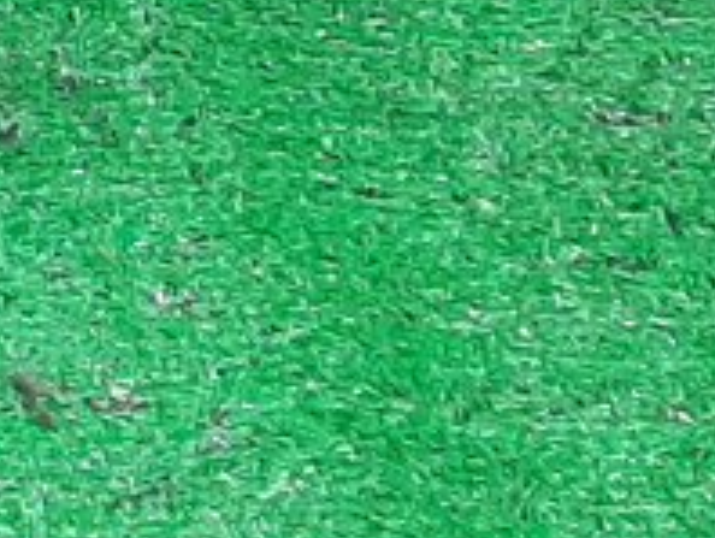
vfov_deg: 7.3
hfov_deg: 9.5
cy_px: -877
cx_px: -892
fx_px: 3909
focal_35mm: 189
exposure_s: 1/50
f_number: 1.7
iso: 132
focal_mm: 3.93
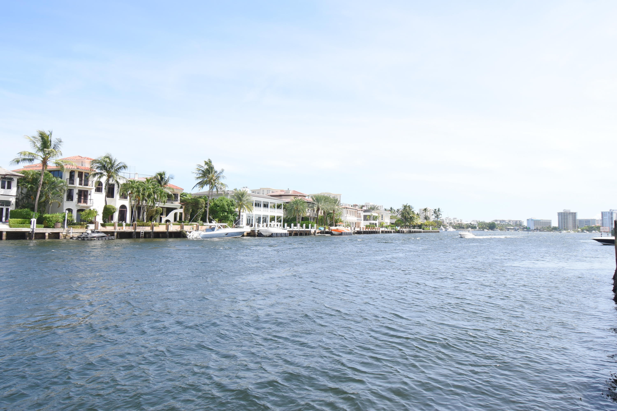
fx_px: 360
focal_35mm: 21
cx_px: 308
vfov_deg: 59.5
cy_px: 206
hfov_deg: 81.2
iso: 200
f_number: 9
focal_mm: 14
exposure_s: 1/320
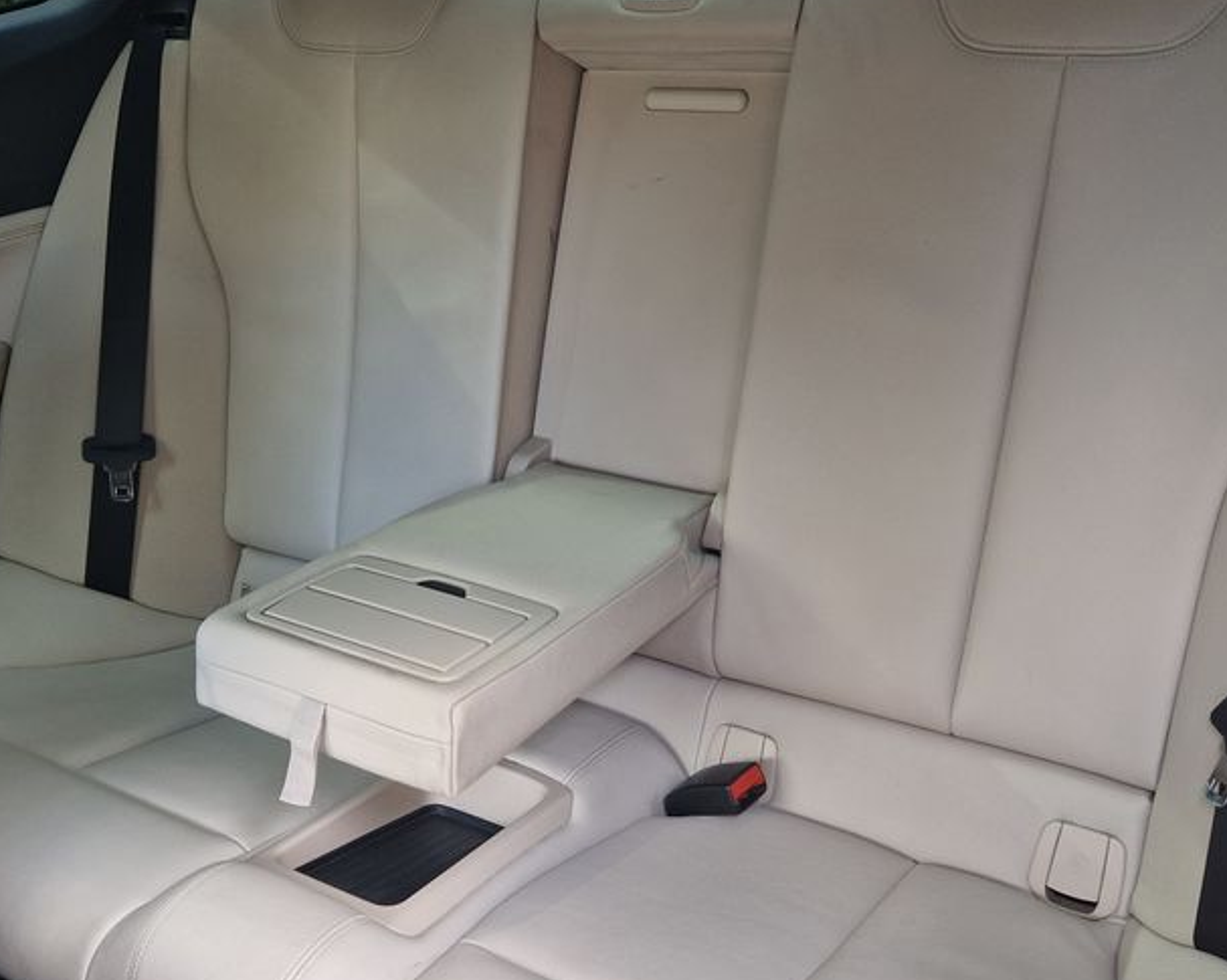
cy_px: 604
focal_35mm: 37
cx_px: 536
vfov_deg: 39.9
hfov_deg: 49.0
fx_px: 1343
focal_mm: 5.4
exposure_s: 1/100
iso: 50
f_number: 1.8
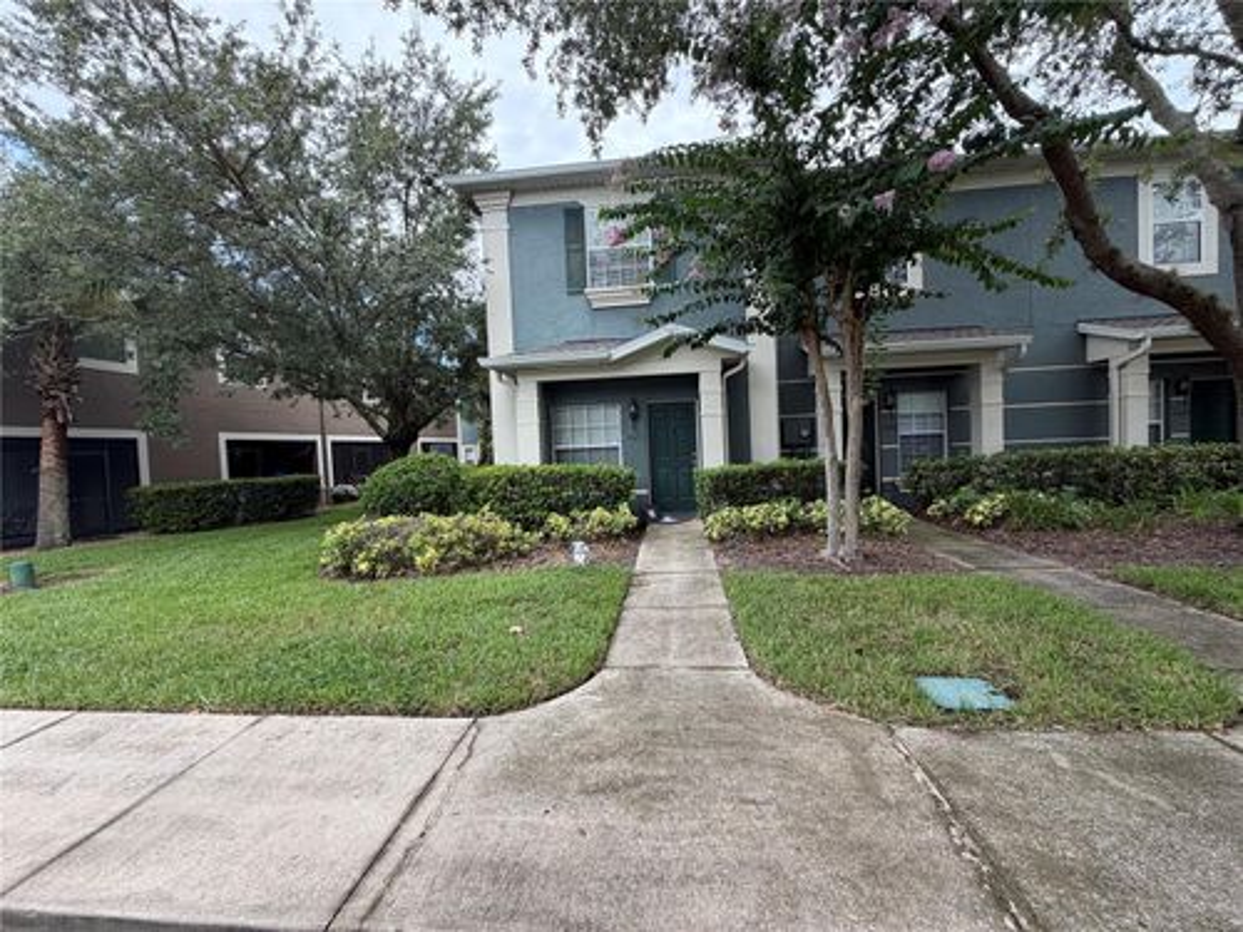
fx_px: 503
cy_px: 466
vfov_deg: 85.7
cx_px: 622
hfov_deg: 102.1
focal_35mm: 14
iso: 64
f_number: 2.2
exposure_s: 1/502
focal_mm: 2.22
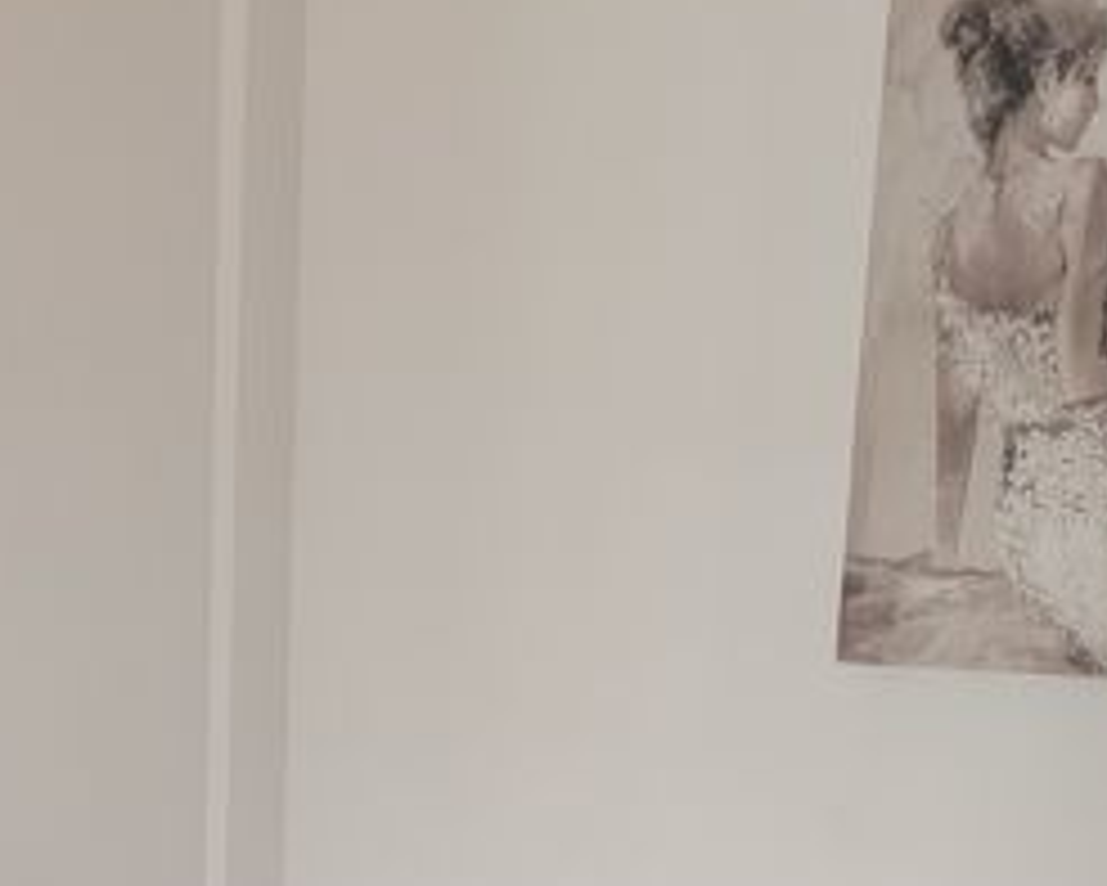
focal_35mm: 70
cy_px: 1129
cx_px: 236
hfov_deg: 26.7
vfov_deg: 20.2
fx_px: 2294
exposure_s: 1/50
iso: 214
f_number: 1.9
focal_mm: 6.04
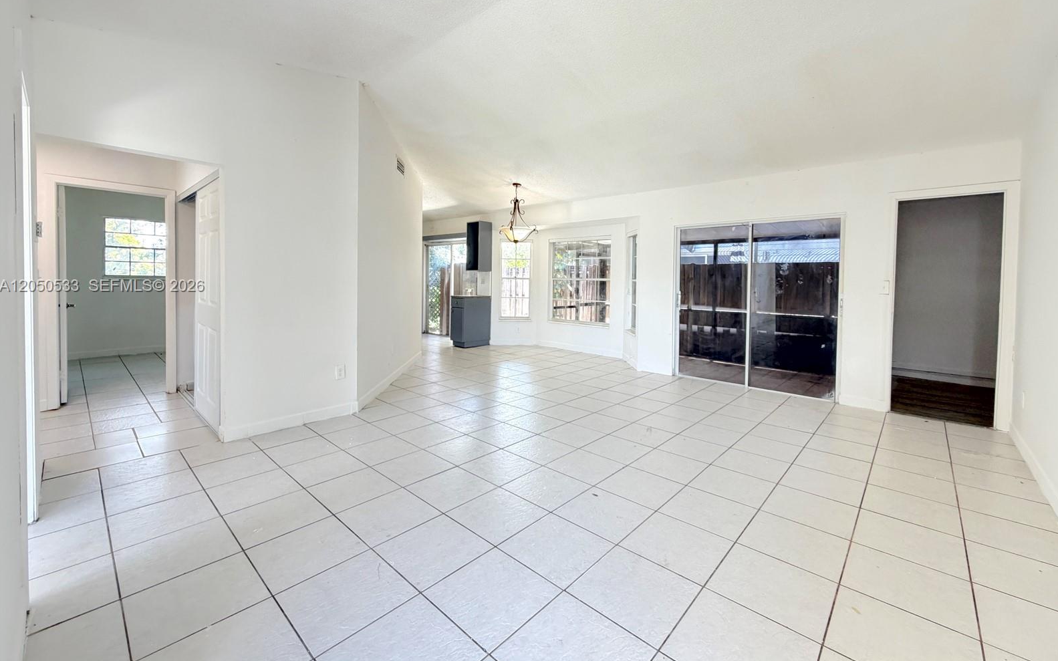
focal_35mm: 15
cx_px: 531
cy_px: 287
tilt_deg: -1.3
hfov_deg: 101.5
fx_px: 432
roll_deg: +0.4
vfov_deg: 74.4
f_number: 2.2
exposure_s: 1/74
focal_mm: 2.22
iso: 320
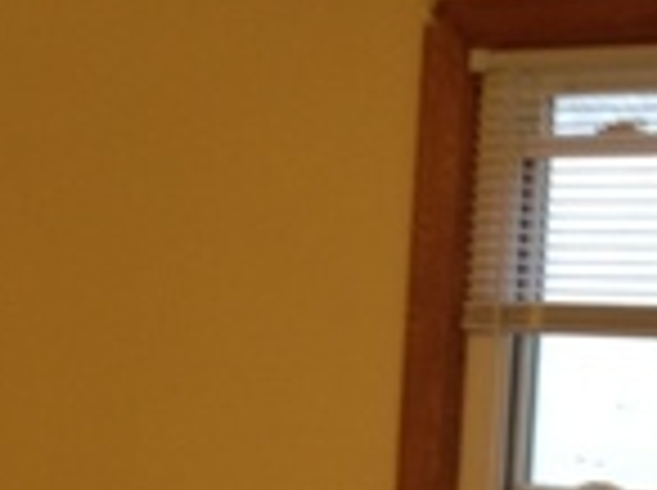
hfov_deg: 11.9
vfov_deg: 9.1
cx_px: -259
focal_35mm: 160
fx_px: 3032
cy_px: 634
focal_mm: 4.28
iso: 64
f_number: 2.4
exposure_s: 1/24
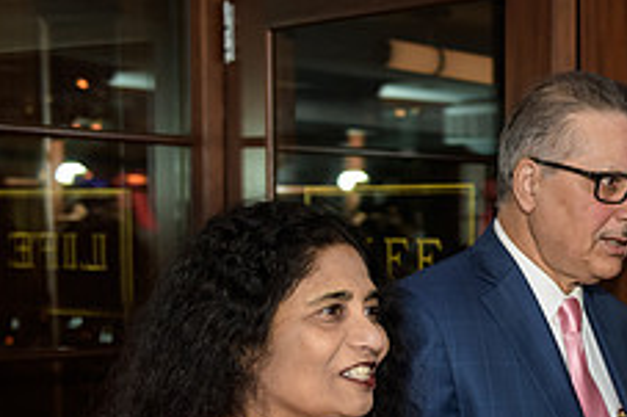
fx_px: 1514
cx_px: 749
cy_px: 371
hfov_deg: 21.7
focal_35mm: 87
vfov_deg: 15.5
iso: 1000
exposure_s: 1/100
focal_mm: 34
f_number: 3.2
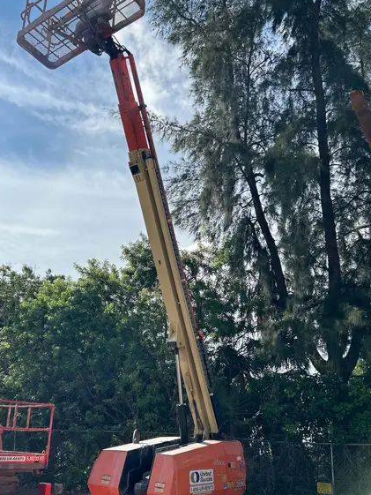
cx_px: 163
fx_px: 486
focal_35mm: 34
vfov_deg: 53.6
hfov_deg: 41.7
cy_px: 297
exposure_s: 1/6993
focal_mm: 5.7
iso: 50
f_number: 1.5
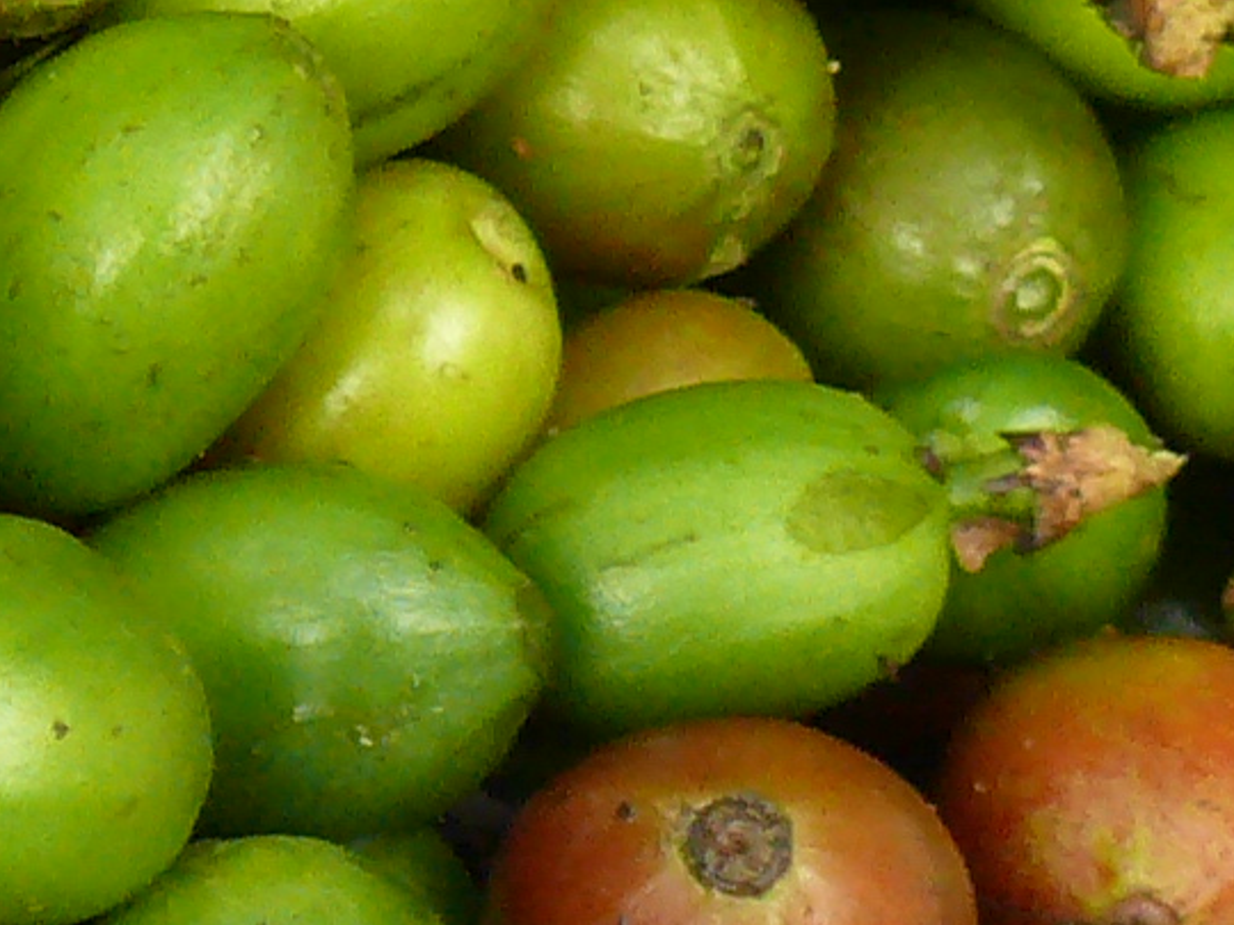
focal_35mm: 912
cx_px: -1968
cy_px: 633
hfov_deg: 2.2
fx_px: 32511
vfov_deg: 1.6
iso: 200
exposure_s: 1/125
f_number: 3.6
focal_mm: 28.6
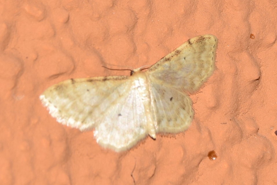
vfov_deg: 6.6
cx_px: 138
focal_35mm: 210
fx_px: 1617
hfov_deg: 9.8
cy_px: 92
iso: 100
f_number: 13
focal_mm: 140
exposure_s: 1/160
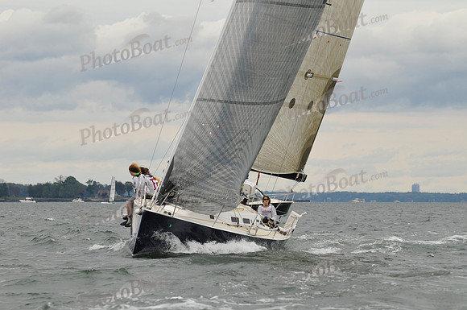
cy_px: 155
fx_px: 3886
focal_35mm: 300
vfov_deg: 4.6
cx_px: 234
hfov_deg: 6.9
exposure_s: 1/500
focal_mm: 200
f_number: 6.3
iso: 250
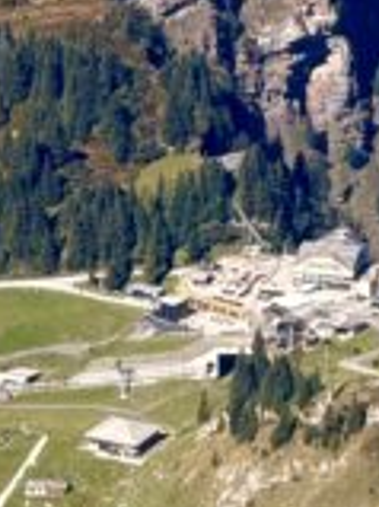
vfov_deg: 3.1
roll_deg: +0.6
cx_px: -497
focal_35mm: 644
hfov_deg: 2.3
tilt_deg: -14.5
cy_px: -644
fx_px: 9414
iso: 32
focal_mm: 16.89
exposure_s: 1/638
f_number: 2.8
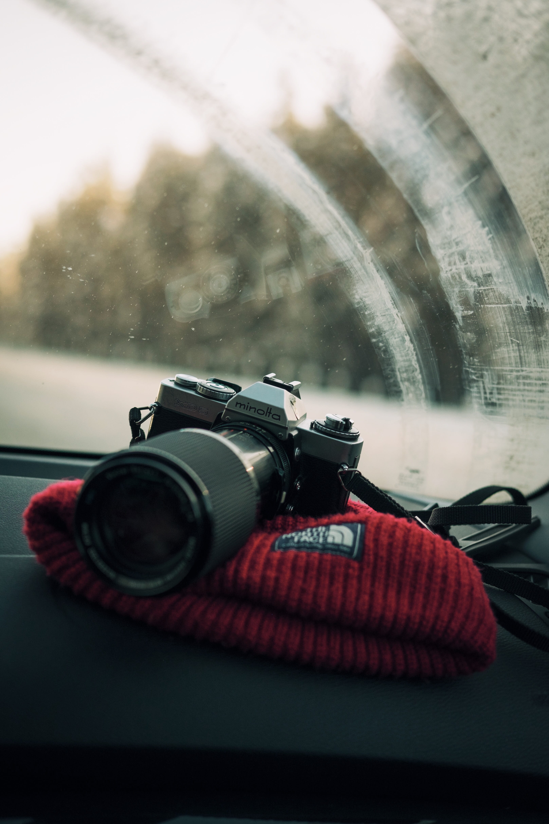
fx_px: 1212
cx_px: 274
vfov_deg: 37.5
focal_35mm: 53
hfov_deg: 25.5
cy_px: 412
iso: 400
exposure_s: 1/2000
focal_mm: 35
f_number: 2.2
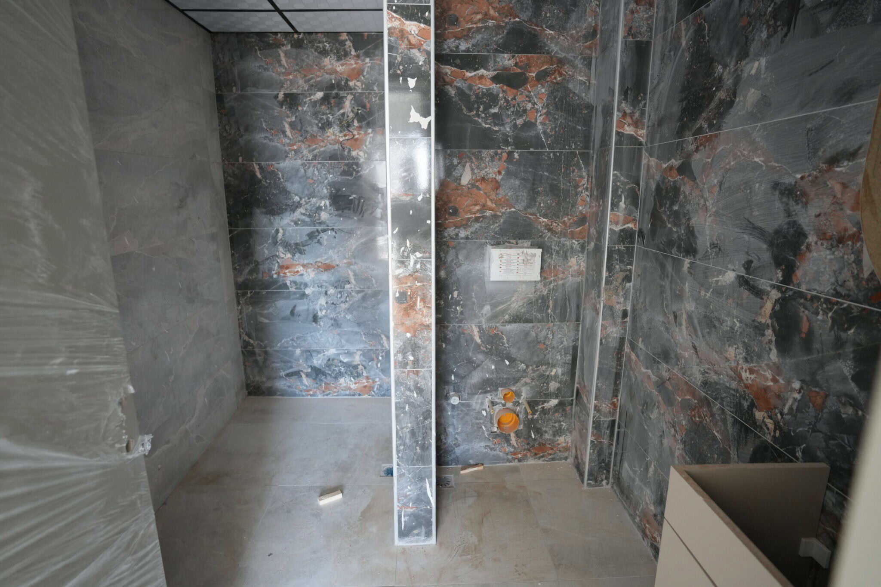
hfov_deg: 86.9
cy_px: 294
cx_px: 440
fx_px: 465
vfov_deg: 64.5
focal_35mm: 19
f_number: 2.8
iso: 1600
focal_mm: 19
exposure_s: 1/160
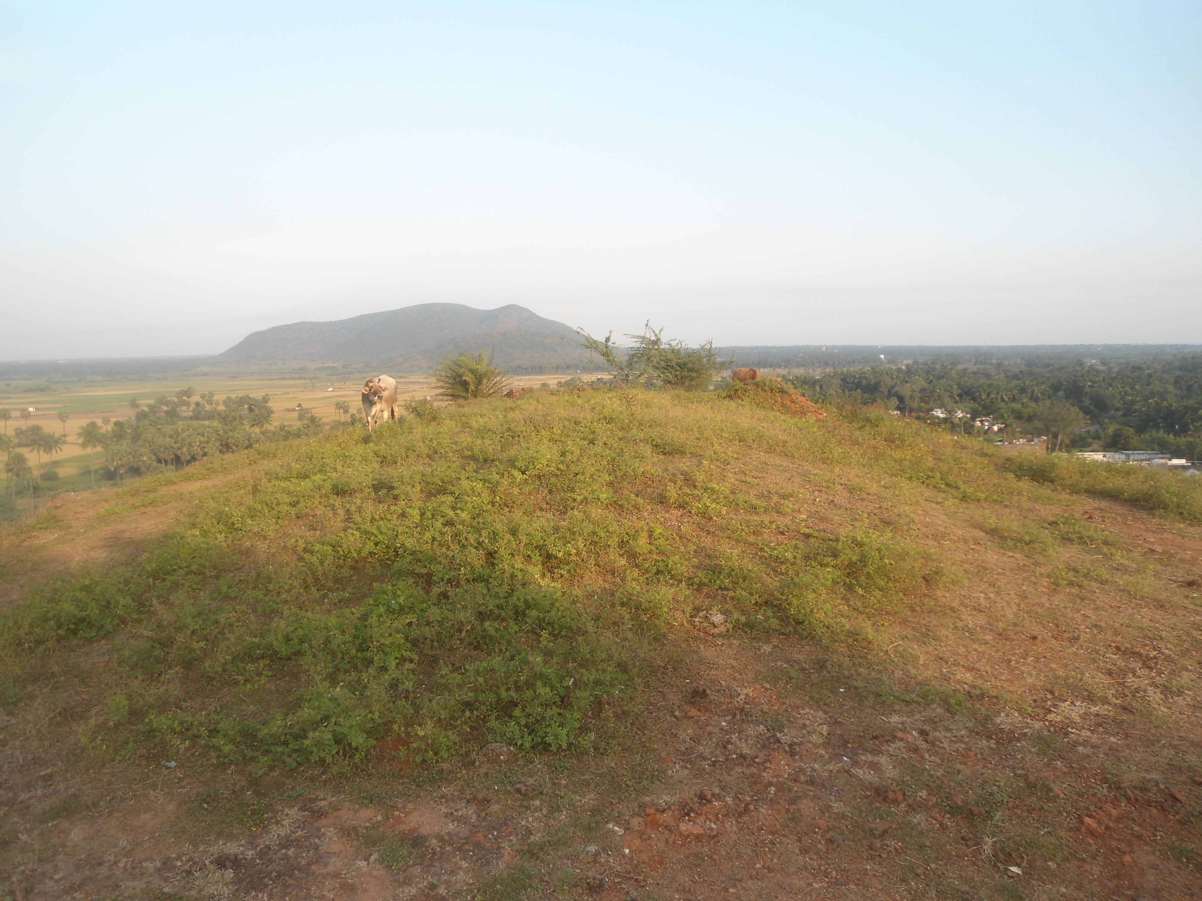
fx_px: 903
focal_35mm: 26
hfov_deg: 67.3
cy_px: 450
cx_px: 601
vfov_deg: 53.1
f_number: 2.8
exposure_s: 1/320
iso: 80
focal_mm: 4.7
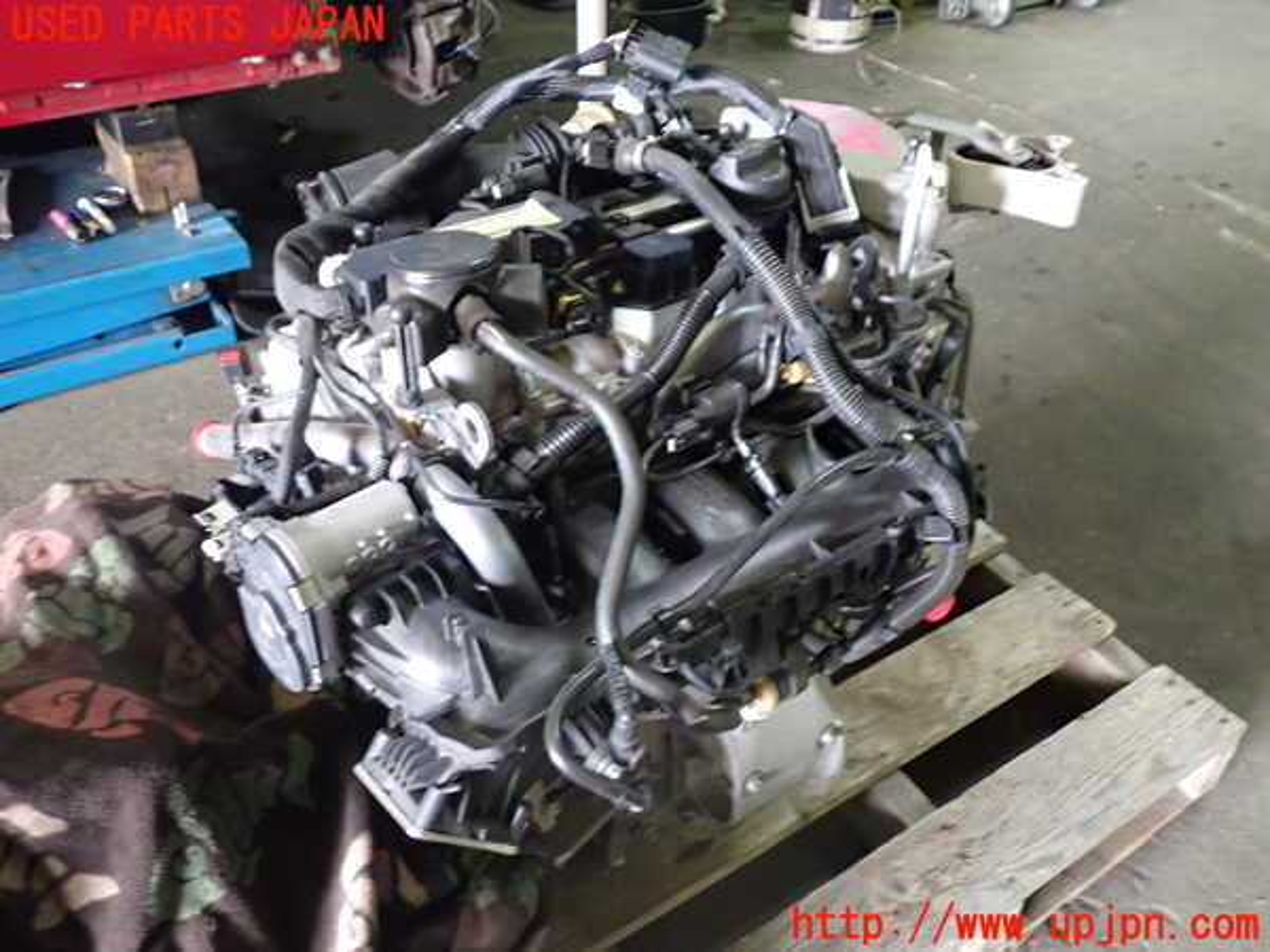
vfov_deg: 46.8
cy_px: 476
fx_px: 1101
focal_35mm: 30
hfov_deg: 60.0
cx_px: 635
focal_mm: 5.4
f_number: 2.3
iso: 400
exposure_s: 1/30
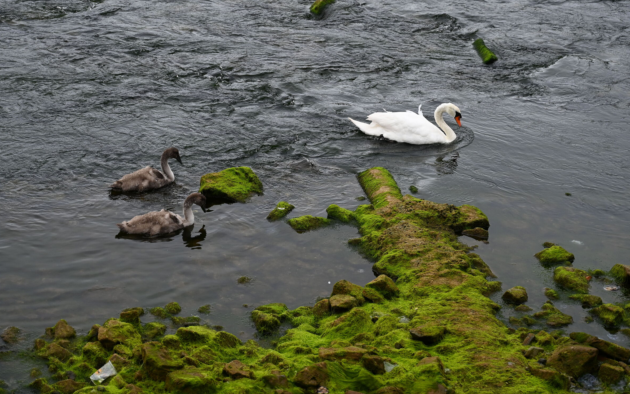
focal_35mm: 72
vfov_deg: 18.1
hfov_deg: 28.6
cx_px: 315
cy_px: 185
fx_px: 1236
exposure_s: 1/400
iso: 500
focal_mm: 70
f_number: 5.6
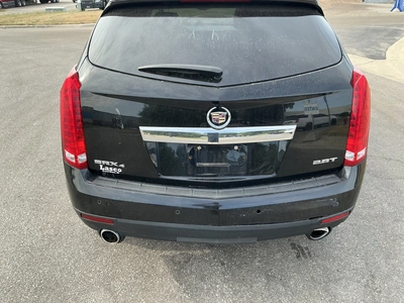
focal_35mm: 28
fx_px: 327
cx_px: 202
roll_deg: -0.3
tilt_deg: -24.3
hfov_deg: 63.4
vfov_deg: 49.7
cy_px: 152
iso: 25
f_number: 1.8
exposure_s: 1/250
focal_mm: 3
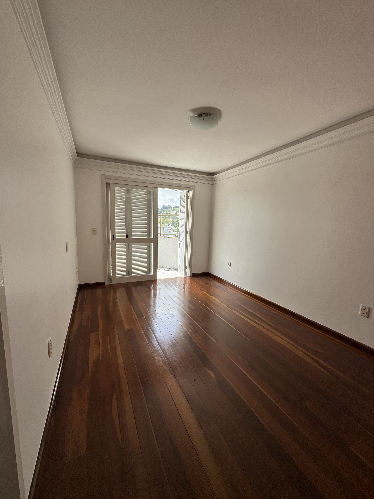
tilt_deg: -8.0
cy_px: 250
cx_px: 187
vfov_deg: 102.1
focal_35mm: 14
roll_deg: -1.4
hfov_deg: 85.7
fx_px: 202
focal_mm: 2.22
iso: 40
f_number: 2.2
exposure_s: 1/337
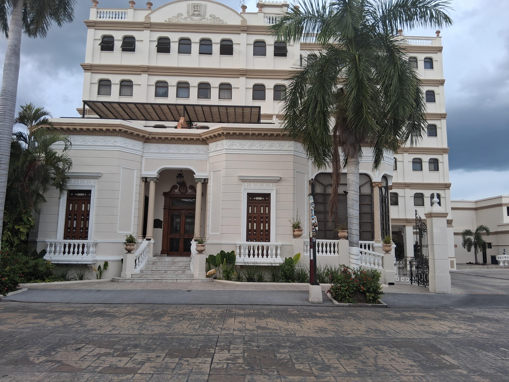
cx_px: 254
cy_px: 191
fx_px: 382
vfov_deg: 53.1
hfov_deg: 67.3
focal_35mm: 26
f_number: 1.8
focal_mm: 3.98
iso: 25
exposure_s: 1/120
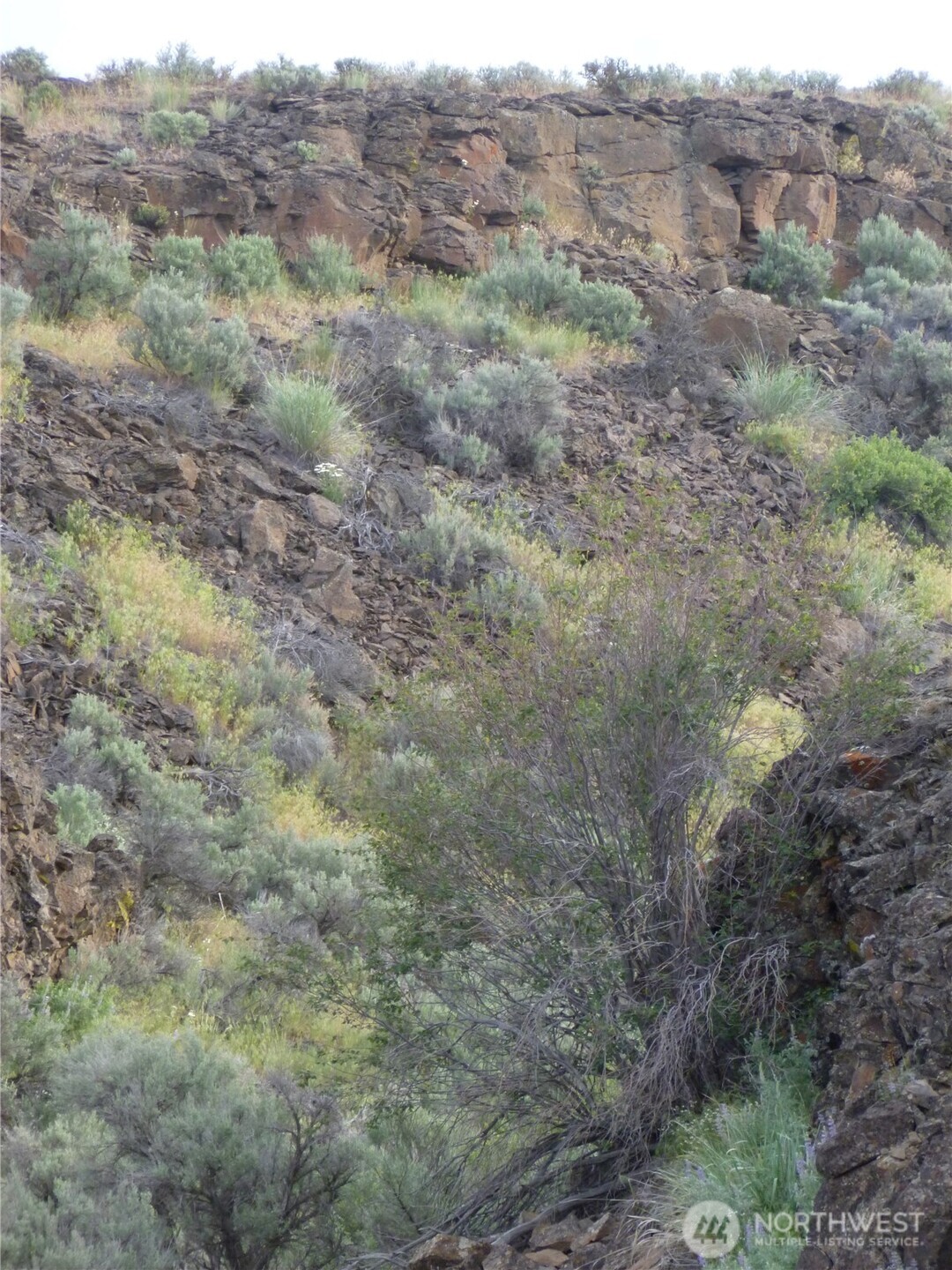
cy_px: 635
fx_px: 7187
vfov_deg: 10.1
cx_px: 476
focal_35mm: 196
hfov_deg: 7.6
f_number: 5.7
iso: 250
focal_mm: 35
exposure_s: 1/100
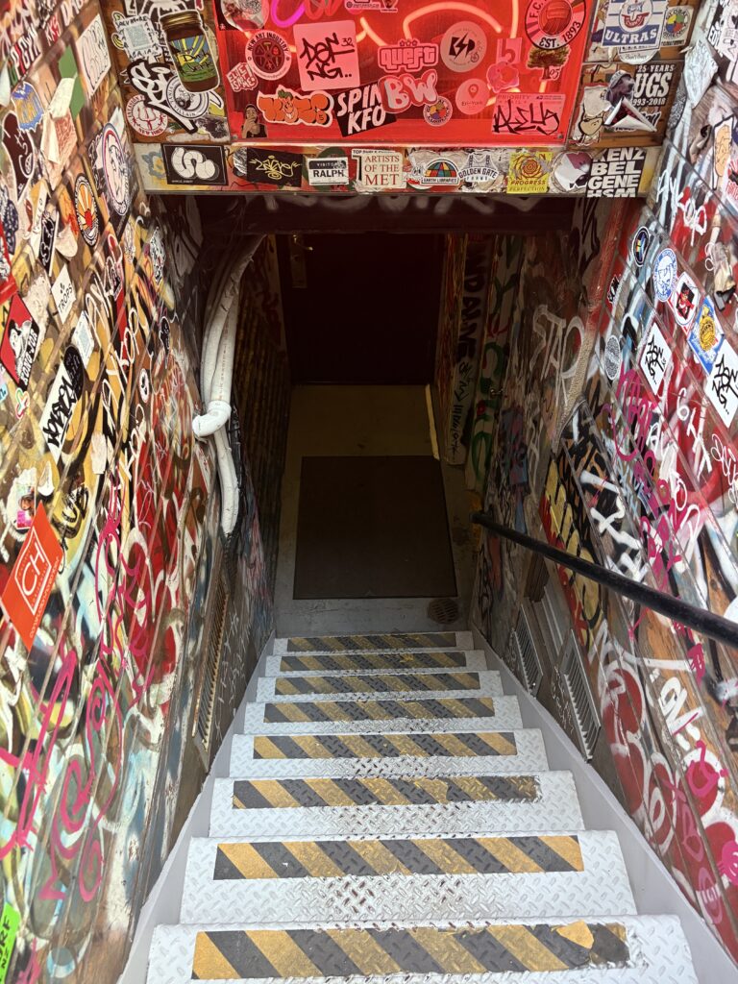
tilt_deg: -45.0
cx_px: 369
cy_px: 492
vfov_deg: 67.3
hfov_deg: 53.1
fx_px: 739
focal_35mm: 26
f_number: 1.6
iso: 400
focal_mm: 5.96
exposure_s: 1/60
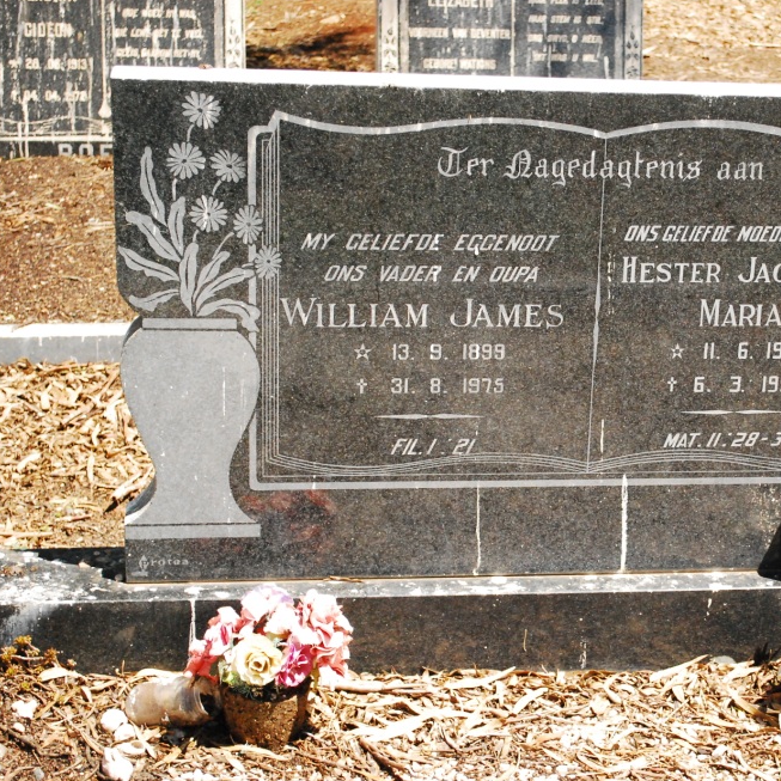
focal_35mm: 76
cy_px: 389
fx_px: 1940
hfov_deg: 22.5
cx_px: 597
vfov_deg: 22.8
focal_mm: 38
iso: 1600
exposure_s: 1/4000
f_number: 5.3
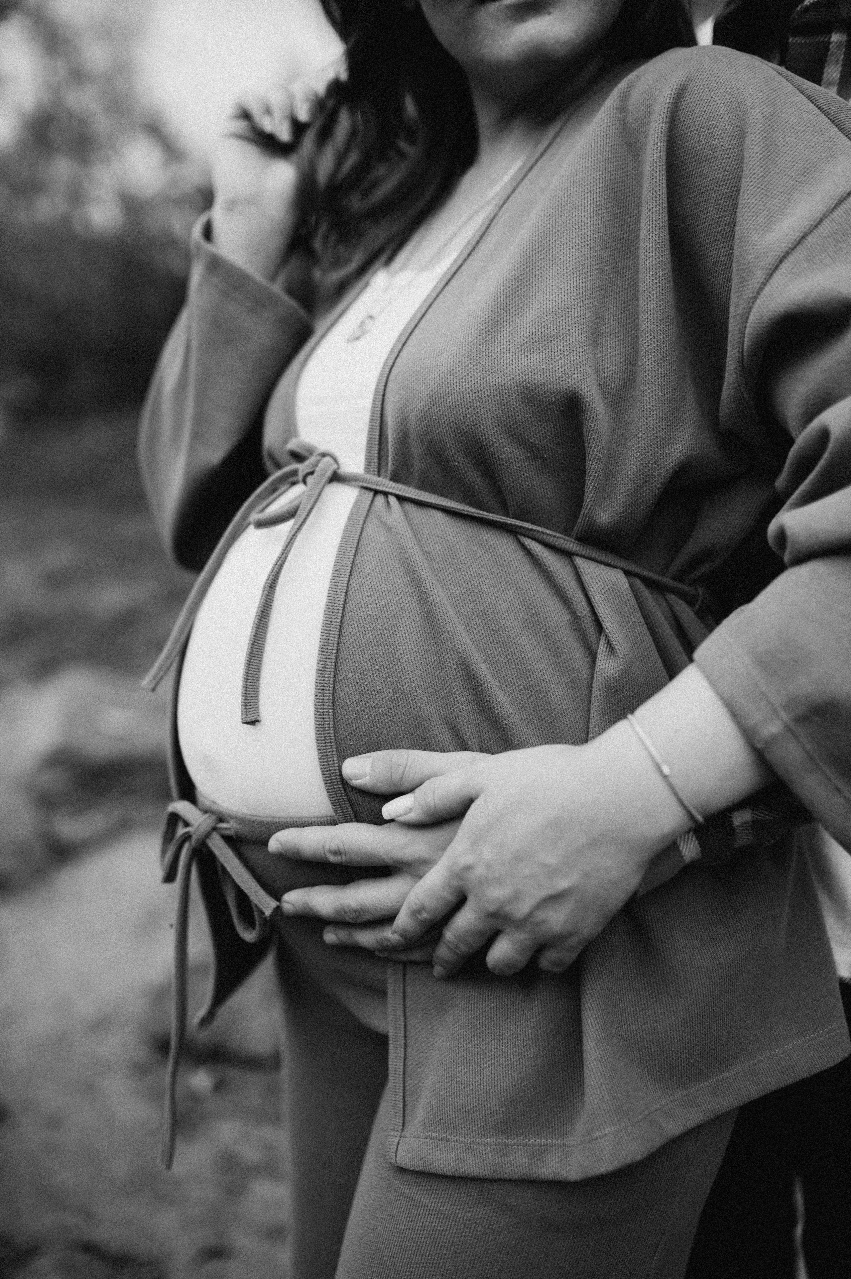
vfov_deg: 54.5
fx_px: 1243
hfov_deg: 37.8
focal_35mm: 35
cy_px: 640
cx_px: 426
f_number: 2
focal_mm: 35
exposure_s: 1/1600
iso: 160
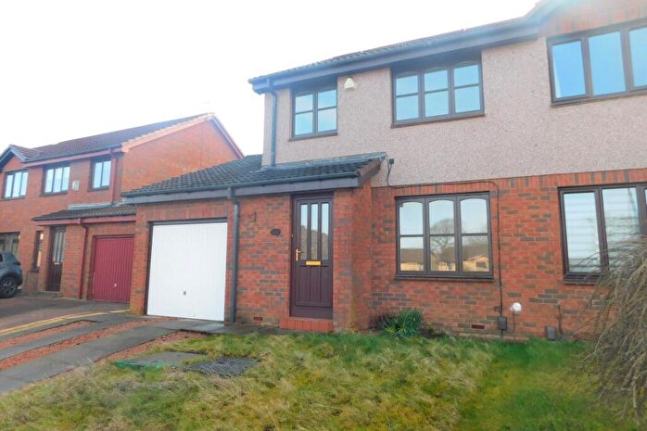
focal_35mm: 24
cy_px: 202
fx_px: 431
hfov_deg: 73.8
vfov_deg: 53.1
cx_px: 324
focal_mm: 4
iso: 125
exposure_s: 1/320
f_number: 3
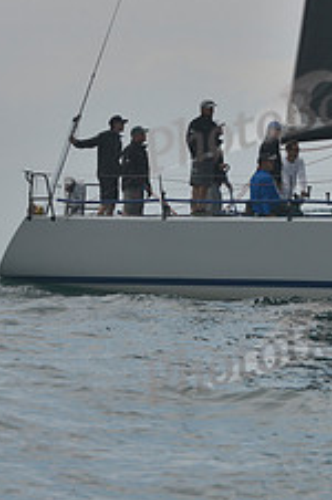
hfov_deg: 2.7
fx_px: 7132
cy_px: 200
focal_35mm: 514
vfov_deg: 4.0
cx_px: 571
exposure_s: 1/800
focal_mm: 200
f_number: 9
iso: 280
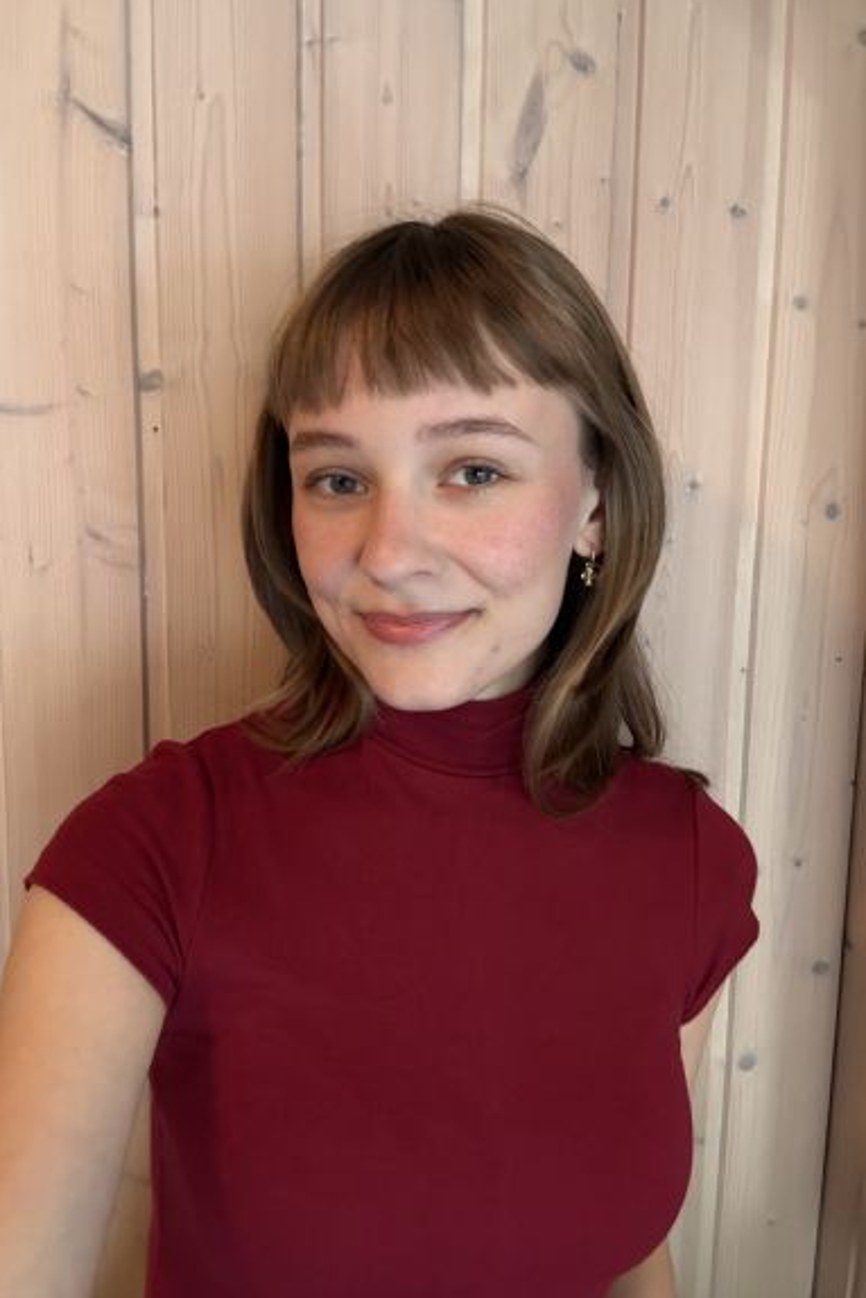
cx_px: 398
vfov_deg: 71.5
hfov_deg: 51.3
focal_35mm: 25
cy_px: 622
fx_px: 901
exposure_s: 1/50
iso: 250
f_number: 1.9
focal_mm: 2.69
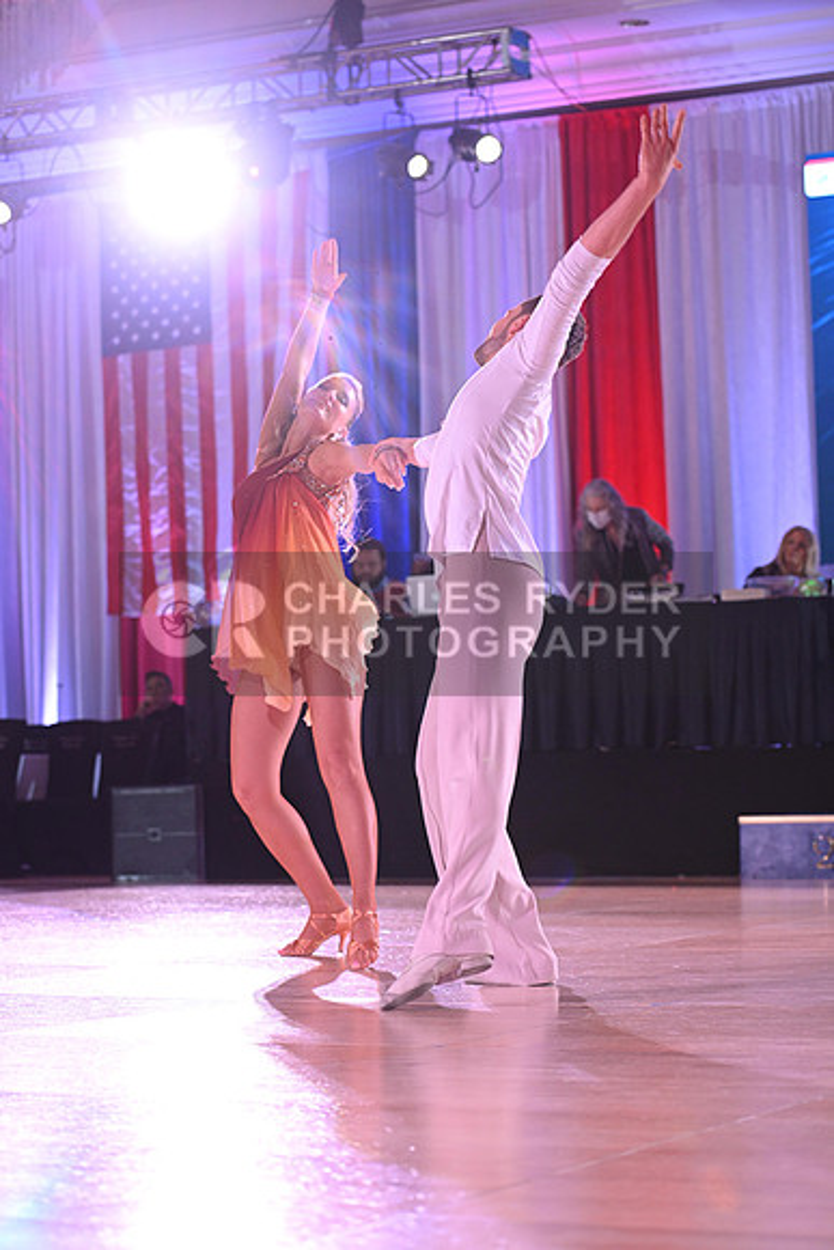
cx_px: 417
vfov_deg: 23.6
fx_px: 2986
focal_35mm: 86
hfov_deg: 15.9
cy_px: 625
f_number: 4.5
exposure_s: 1/200
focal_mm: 86
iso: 1600
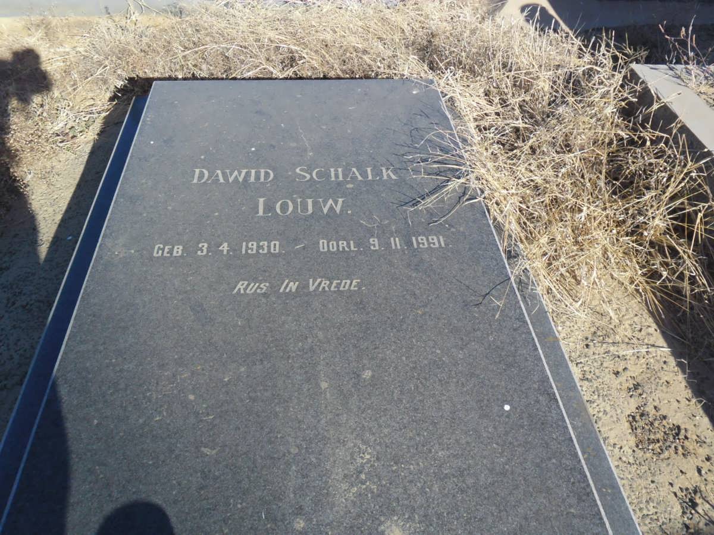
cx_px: 357
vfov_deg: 51.4
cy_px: 268
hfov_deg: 65.3
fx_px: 557
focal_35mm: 27
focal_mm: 4.9
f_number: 3.5
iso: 80
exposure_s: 1/490
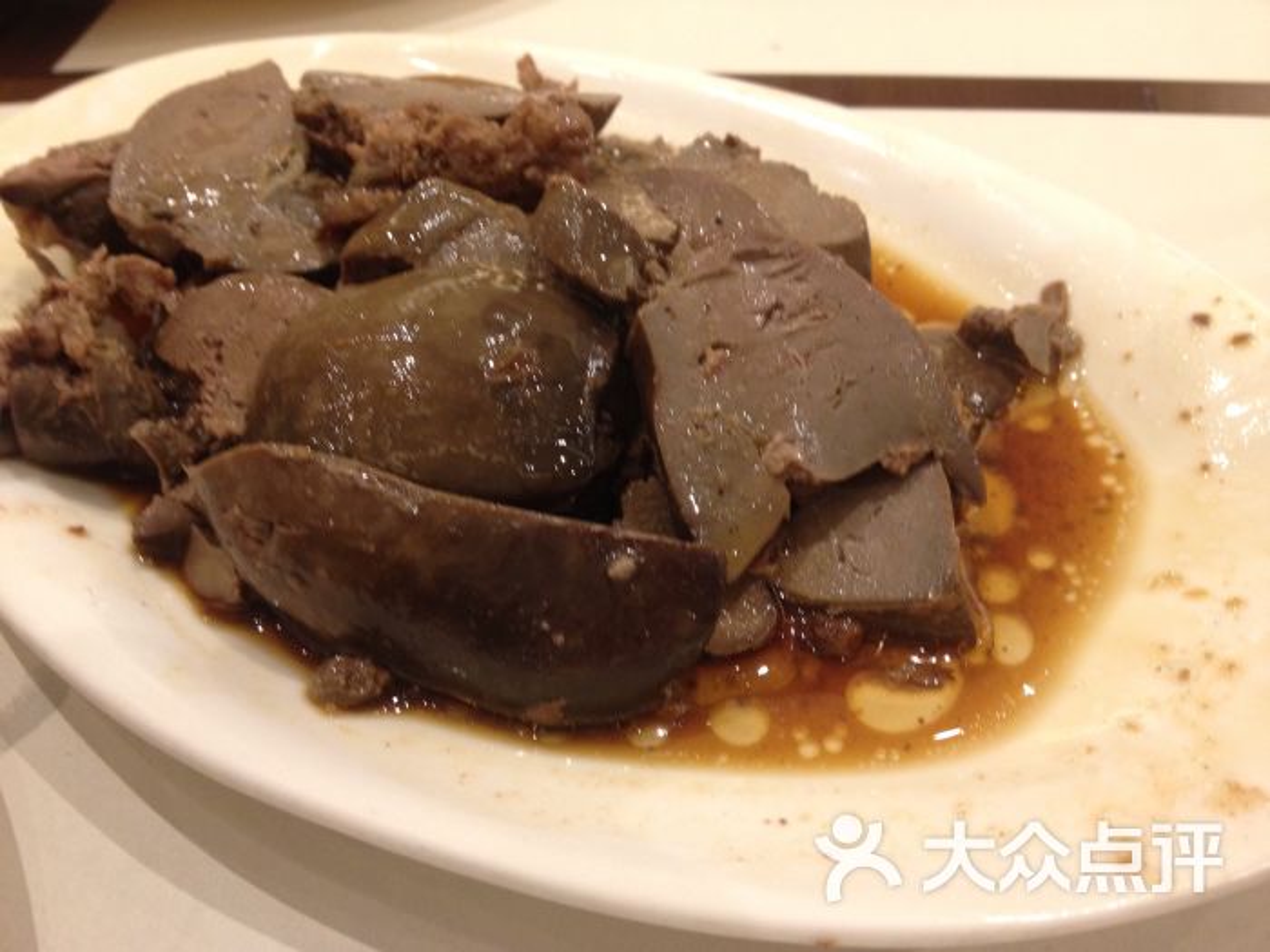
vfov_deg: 40.7
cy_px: 476
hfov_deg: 52.6
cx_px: 635
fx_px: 1284
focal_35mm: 35
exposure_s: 1/20
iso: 125
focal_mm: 4.28
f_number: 2.4
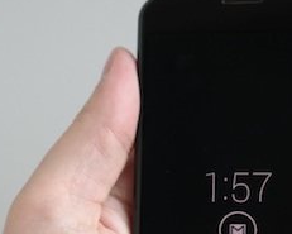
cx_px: 181
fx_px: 968
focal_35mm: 112
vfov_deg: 13.7
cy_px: 205
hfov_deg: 17.1
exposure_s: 1/50
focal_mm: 30
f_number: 4.5
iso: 400
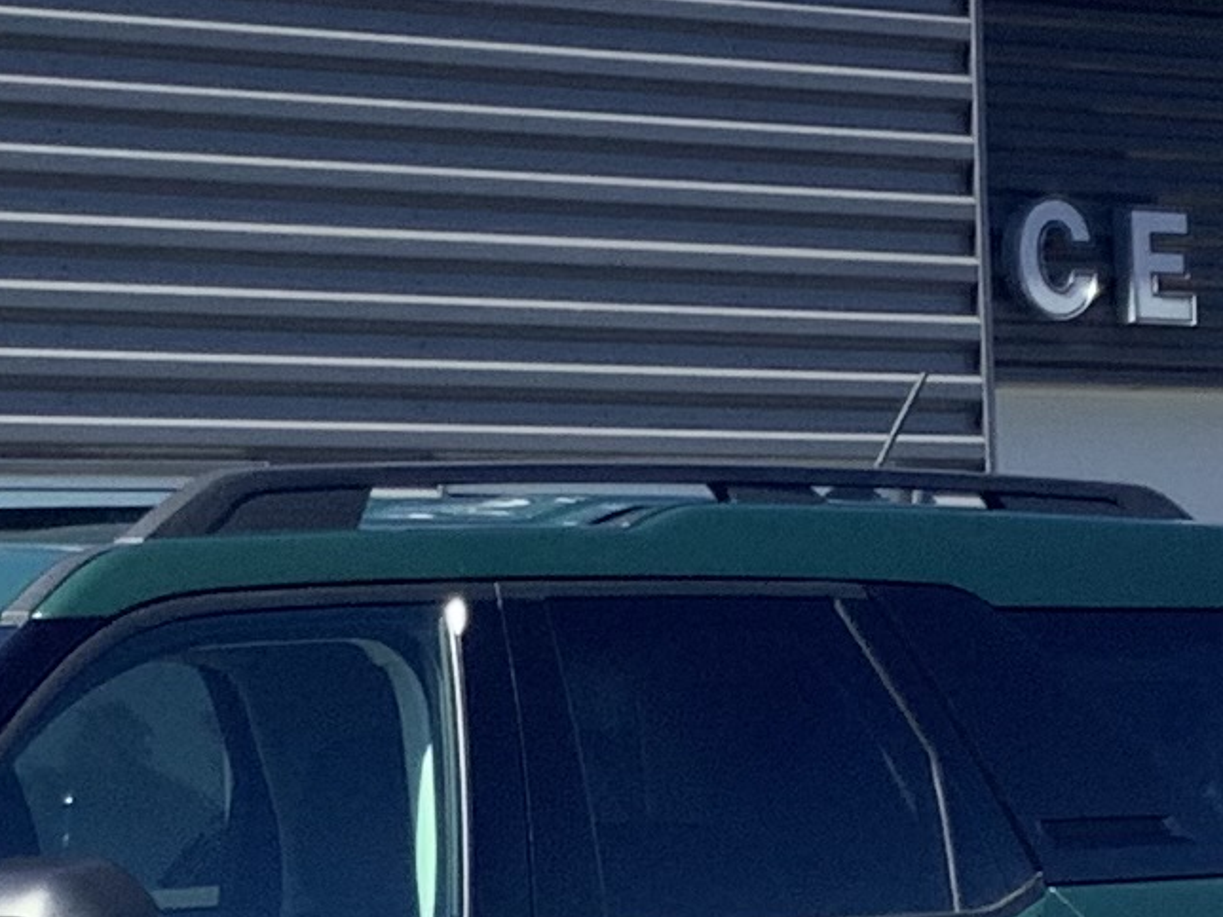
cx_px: 281
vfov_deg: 9.4
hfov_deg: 12.5
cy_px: 949
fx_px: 5547
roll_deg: +2.4
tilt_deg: -1.3
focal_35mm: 157
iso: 25
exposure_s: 1/612
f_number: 2.4
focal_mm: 3.3
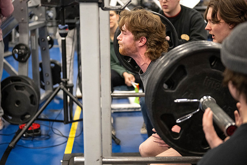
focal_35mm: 70
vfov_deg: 19.5
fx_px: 480
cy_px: 82
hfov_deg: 28.8
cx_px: 124
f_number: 2.8
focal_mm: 70
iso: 6400
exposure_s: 1/200
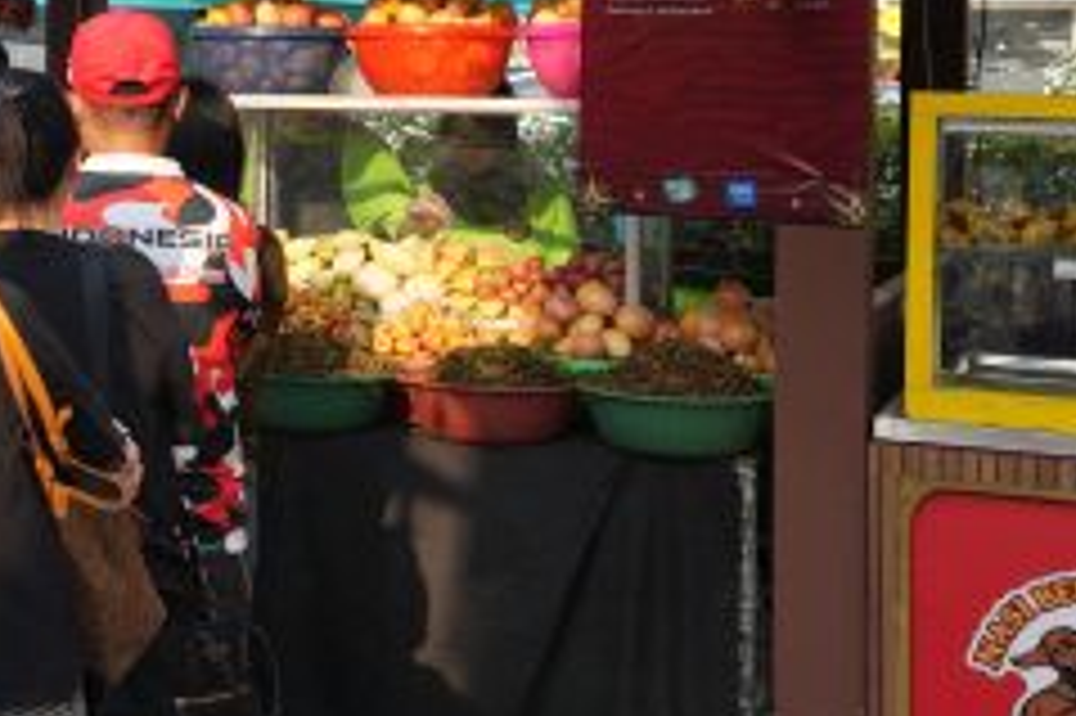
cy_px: 50
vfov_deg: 15.3
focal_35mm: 88
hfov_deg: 21.3
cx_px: -270
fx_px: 2628
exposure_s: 1/125
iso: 100
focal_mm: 35
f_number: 4.5
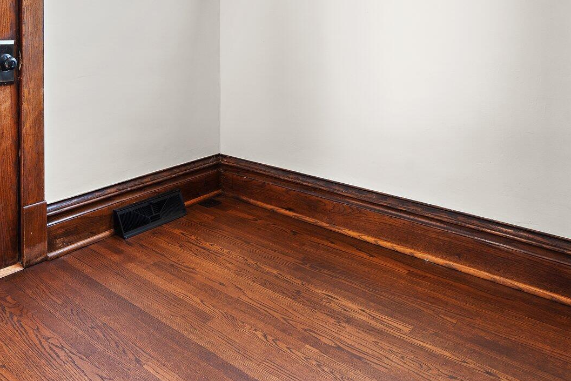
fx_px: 492
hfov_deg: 55.7
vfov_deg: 38.4
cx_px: 109
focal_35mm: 31
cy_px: 14
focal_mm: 16
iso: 400
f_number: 8
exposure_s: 1/2.5
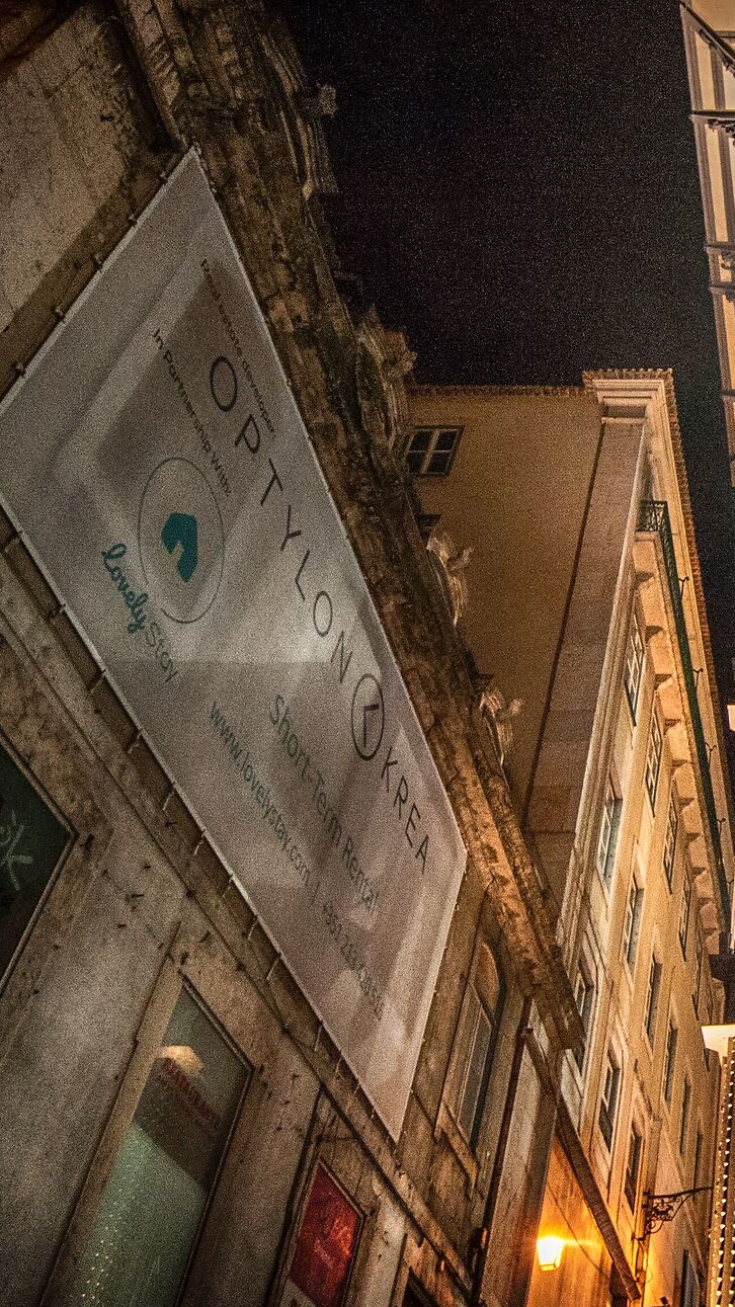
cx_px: 938
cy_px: 630
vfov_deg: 56.6
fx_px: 1213
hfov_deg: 28.2
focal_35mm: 35
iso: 1100
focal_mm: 12
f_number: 4
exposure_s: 1/60
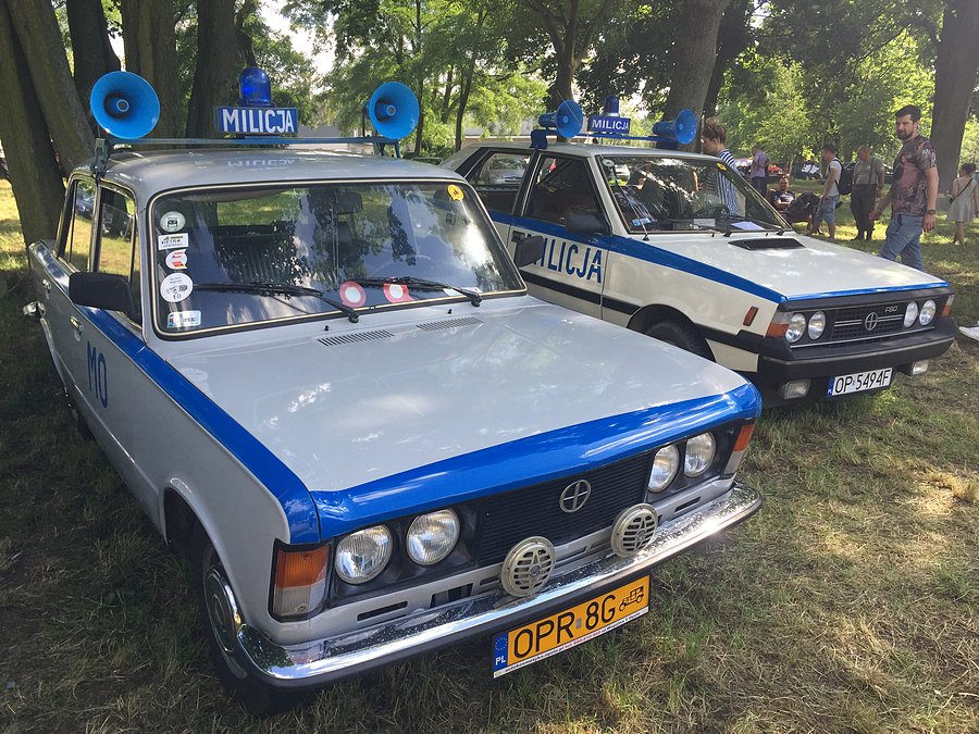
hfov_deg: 61.7
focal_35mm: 29
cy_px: 367
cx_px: 490
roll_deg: -1.1
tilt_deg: -13.6
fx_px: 820
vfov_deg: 48.2
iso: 32
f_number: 2.2
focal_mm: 4.15
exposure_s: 1/465
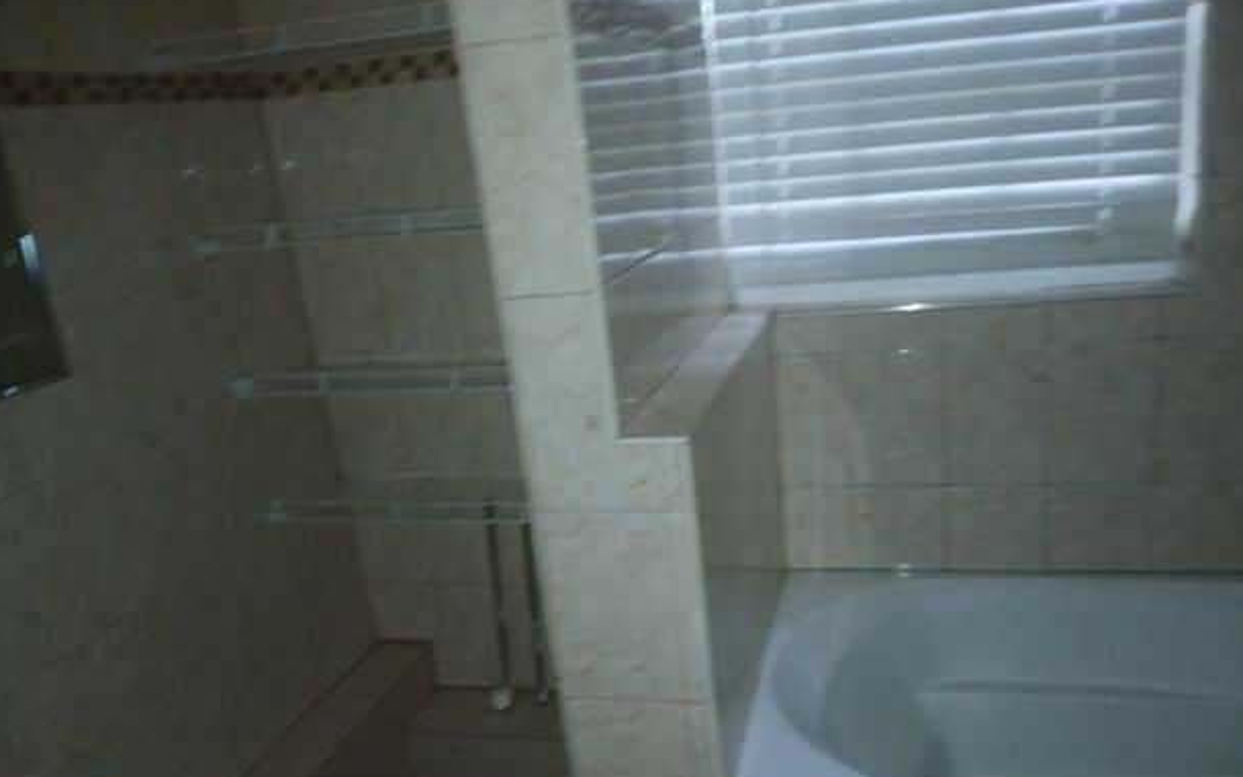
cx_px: 646
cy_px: 481
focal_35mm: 29
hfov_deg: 64.6
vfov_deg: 42.9
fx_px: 982
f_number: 1.8
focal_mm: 3.98
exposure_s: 1/30
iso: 250
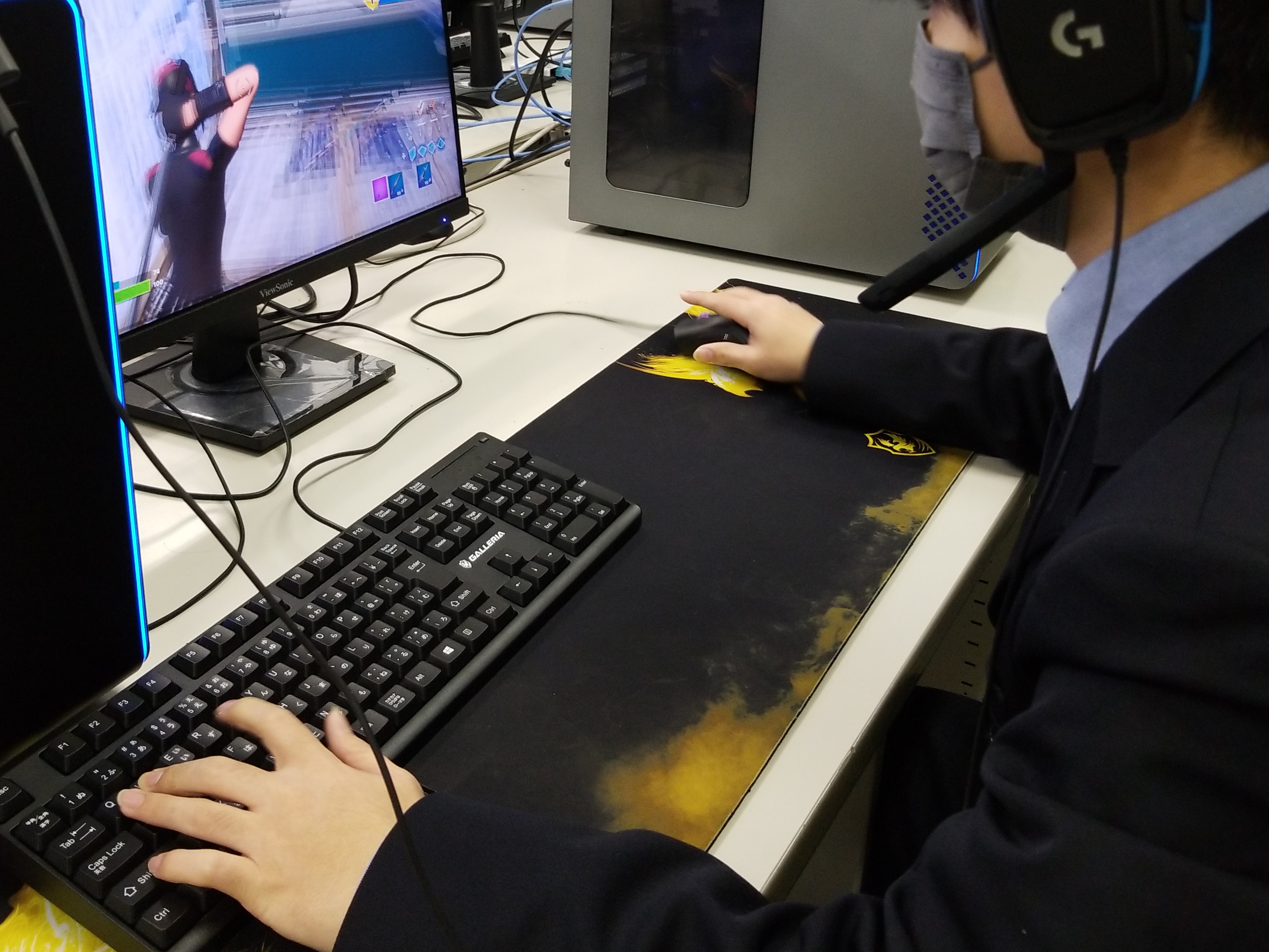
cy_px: 324
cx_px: 525
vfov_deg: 40.2
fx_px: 1283
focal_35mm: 35
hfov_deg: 52.4
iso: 160
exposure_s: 1/50
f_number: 1.7
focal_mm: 4.25
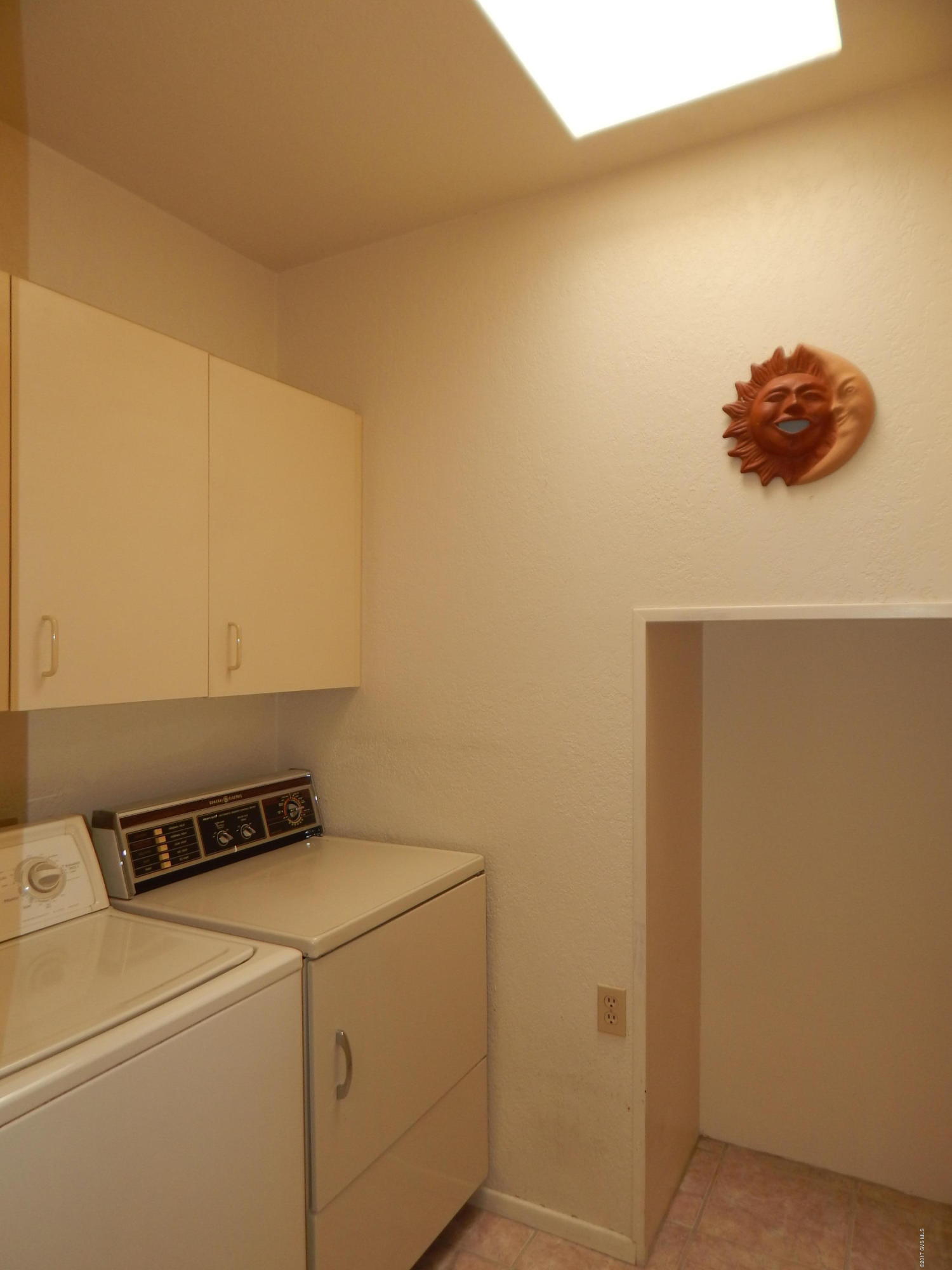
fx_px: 843
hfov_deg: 58.9
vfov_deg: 73.9
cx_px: 476
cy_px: 635
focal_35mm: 23
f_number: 3
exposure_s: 1/160
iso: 125
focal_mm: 4
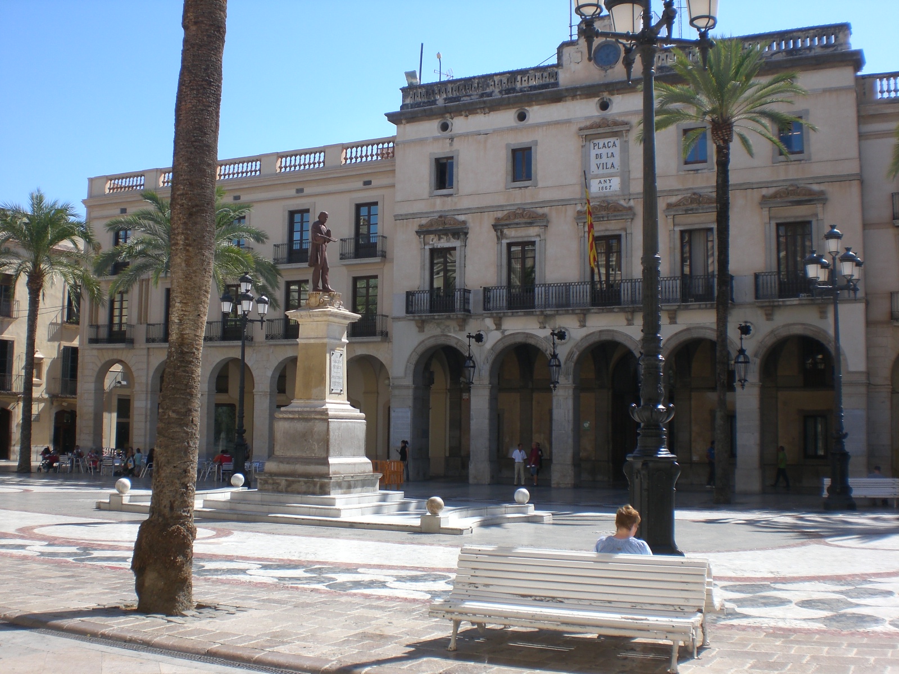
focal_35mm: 38
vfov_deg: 37.7
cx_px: 450
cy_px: 337
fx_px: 987
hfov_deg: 49.0
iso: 50
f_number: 4.4
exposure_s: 1/320
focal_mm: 6.3
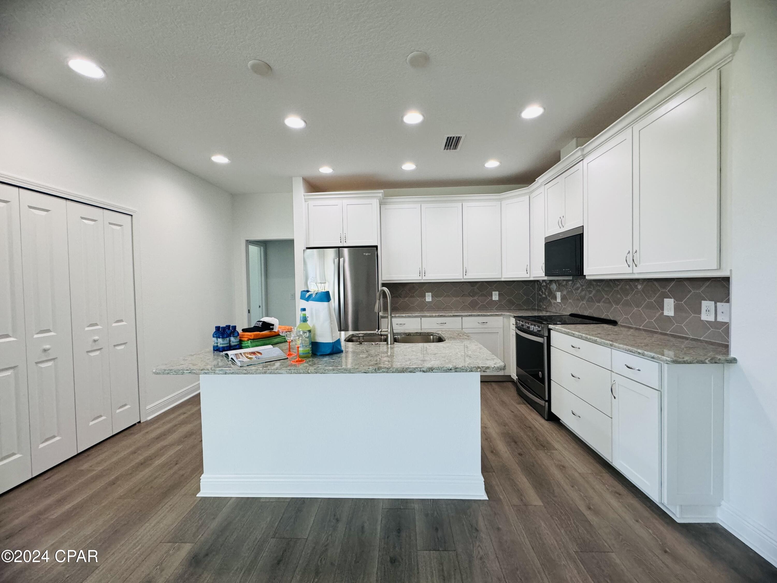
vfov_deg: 85.7
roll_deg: +1.2
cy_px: 292
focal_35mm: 14
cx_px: 388
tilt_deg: -1.8
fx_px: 314
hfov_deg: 102.1
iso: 250
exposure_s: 1/120
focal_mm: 2.22
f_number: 2.2
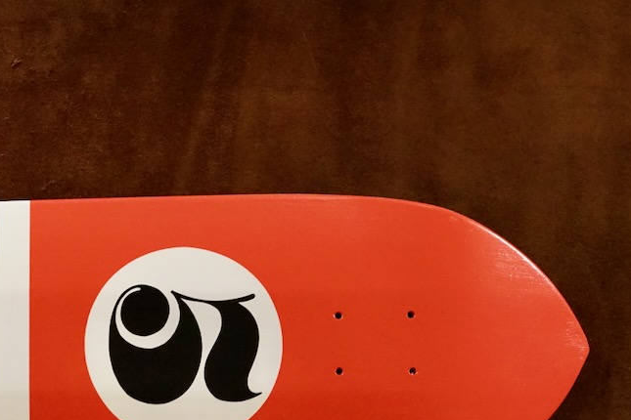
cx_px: 50
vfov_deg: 14.6
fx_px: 1630
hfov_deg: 21.4
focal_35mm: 93
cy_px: 336
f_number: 9
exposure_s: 1/20
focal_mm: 50
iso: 6400
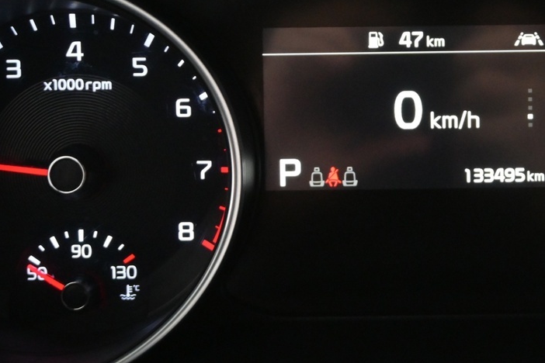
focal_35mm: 90
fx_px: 1362
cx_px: 404
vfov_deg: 15.2
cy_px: 119
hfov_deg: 22.4
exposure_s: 1/50
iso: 2500
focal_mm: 26
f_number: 4.5
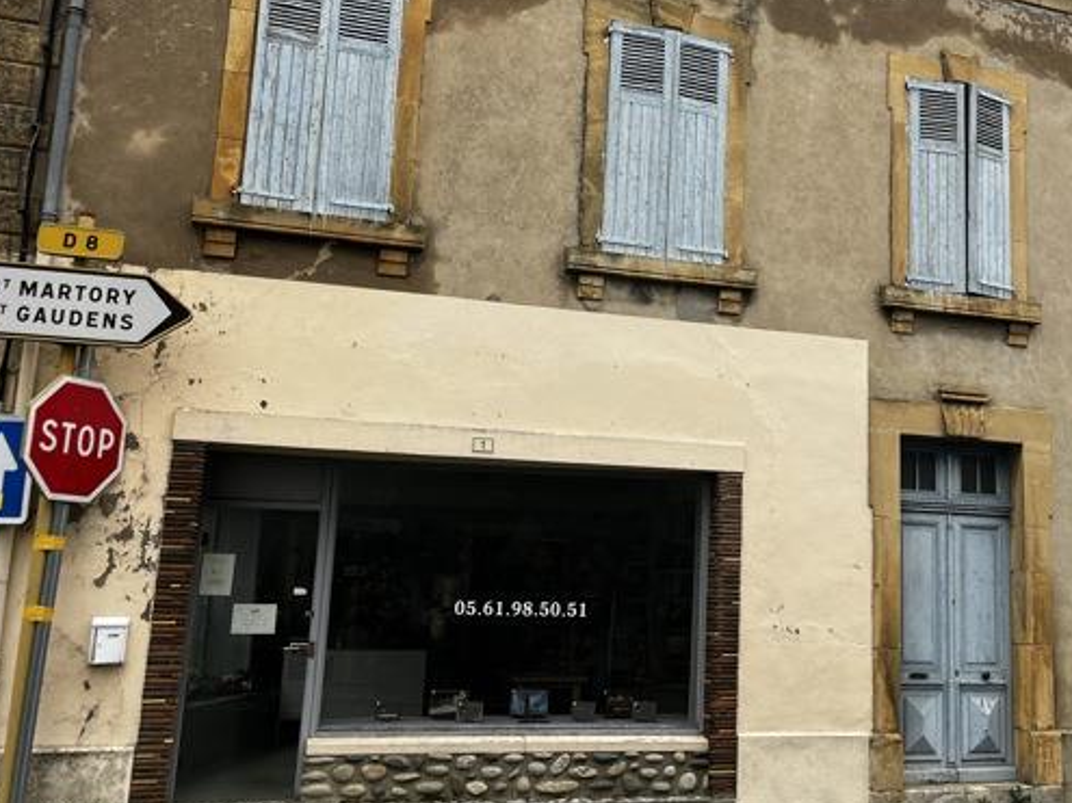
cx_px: 767
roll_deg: -1.1
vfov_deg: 34.2
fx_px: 1300
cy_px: 322
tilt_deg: +10.8
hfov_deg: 43.7
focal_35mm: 42
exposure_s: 1/203
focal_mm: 5.1
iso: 50
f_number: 1.6
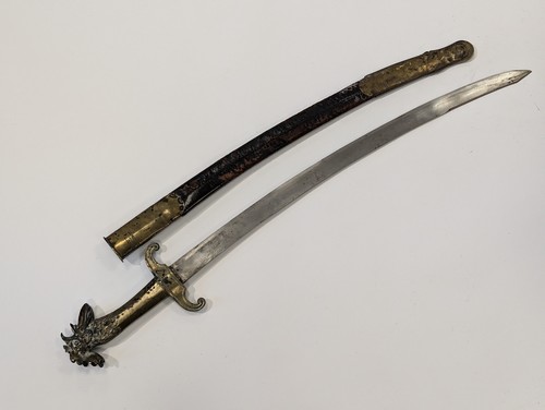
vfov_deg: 30.3
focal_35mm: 48
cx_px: 272
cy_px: 205
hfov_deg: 39.6
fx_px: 756
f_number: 1.85
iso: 105
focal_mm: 6.81
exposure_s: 1/99.9
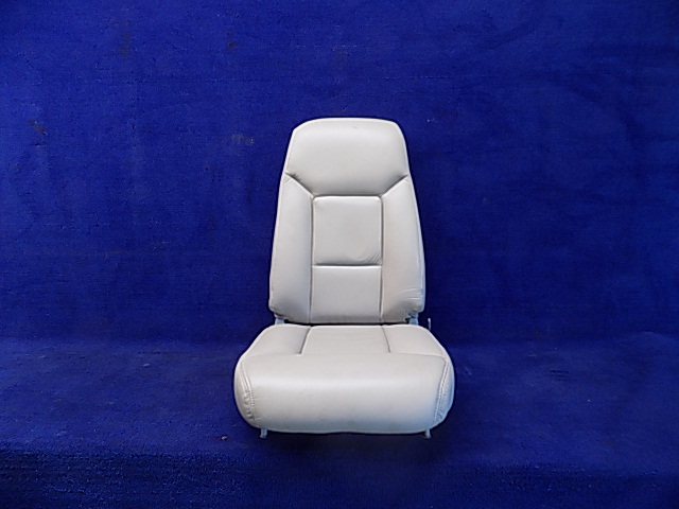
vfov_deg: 58.9
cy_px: 254
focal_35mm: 23
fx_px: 451
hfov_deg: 73.9
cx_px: 340
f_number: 3.1
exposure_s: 1/30
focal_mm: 4
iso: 125
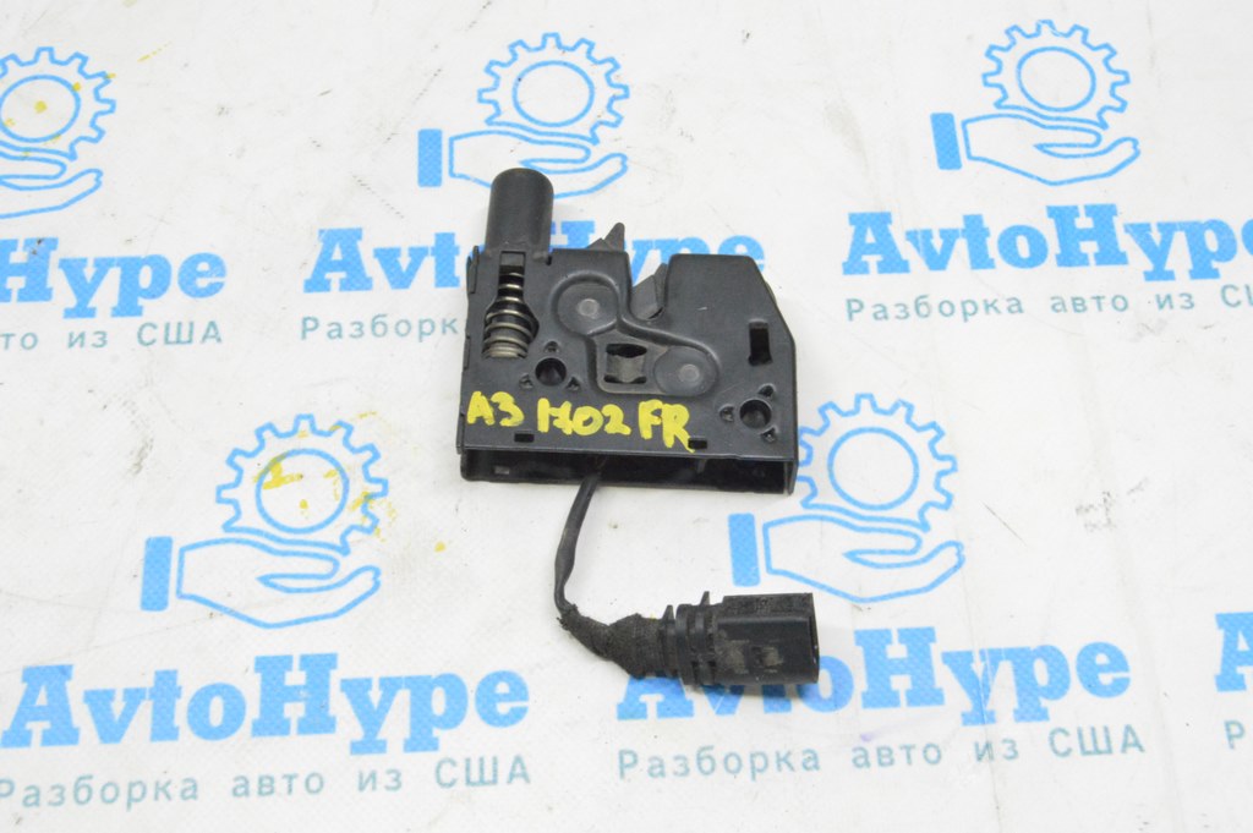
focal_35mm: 48
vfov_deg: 28.0
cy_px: 416
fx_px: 1669
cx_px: 626
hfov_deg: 41.1
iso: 6400
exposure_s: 1/15
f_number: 20
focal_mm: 32
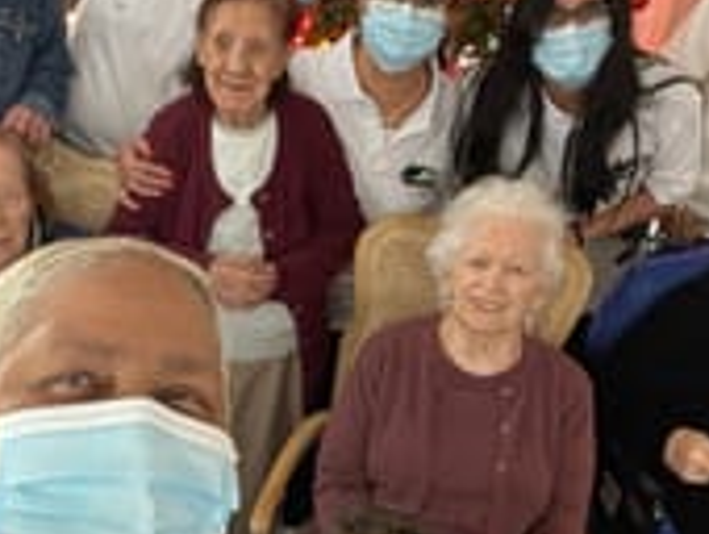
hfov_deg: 34.8
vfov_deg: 26.8
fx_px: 1108
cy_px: 396
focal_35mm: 54
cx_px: 188
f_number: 2.2
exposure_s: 1/30
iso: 320
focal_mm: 2.71
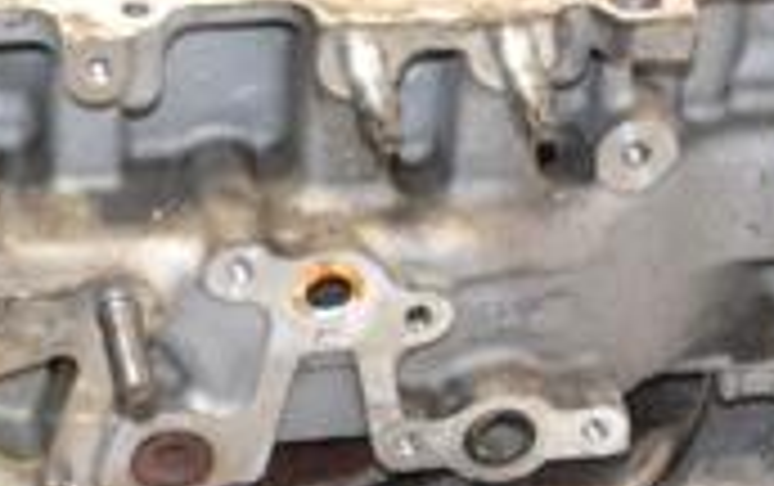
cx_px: 166
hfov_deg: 11.5
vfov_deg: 7.2
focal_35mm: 181
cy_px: 14
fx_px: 3823
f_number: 5
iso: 800
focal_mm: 34
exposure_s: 1/80
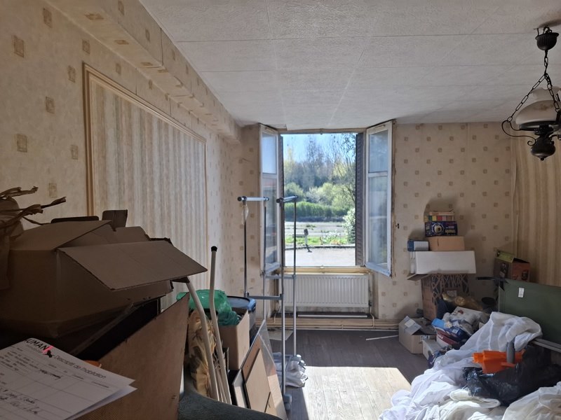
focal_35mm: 23
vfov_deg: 58.9
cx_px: 280
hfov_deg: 73.9
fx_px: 373
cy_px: 210
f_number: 1.8
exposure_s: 1/359
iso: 50
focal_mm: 5.54
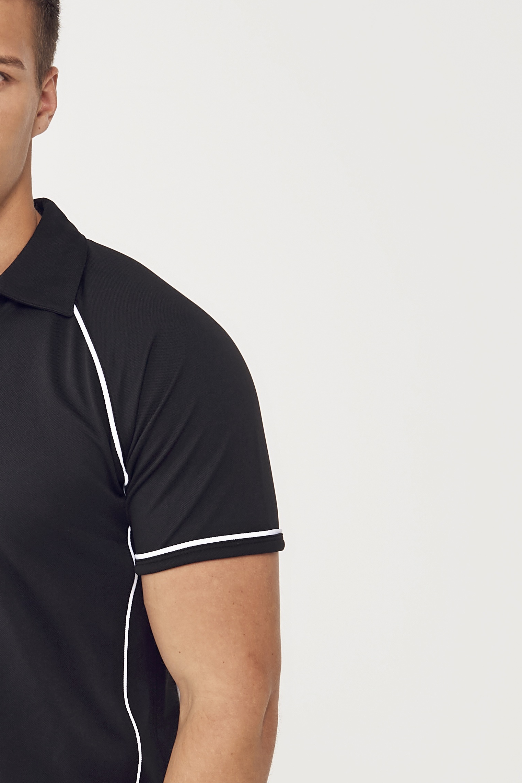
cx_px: -90
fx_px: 1805
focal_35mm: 83
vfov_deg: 24.5
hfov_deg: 15.9
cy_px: 448
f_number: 8
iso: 320
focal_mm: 34
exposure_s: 1/200
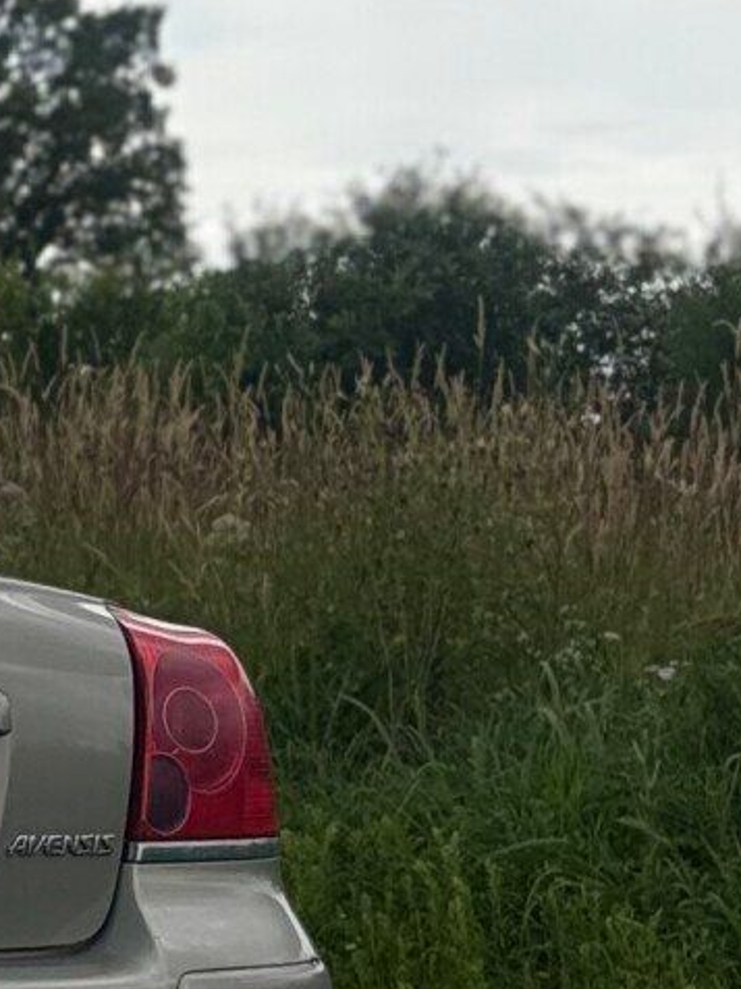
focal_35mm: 142
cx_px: -994
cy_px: 54
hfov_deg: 9.4
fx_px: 4053
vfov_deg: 13.7
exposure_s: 1/14493
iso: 80
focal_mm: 5.96
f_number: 1.6
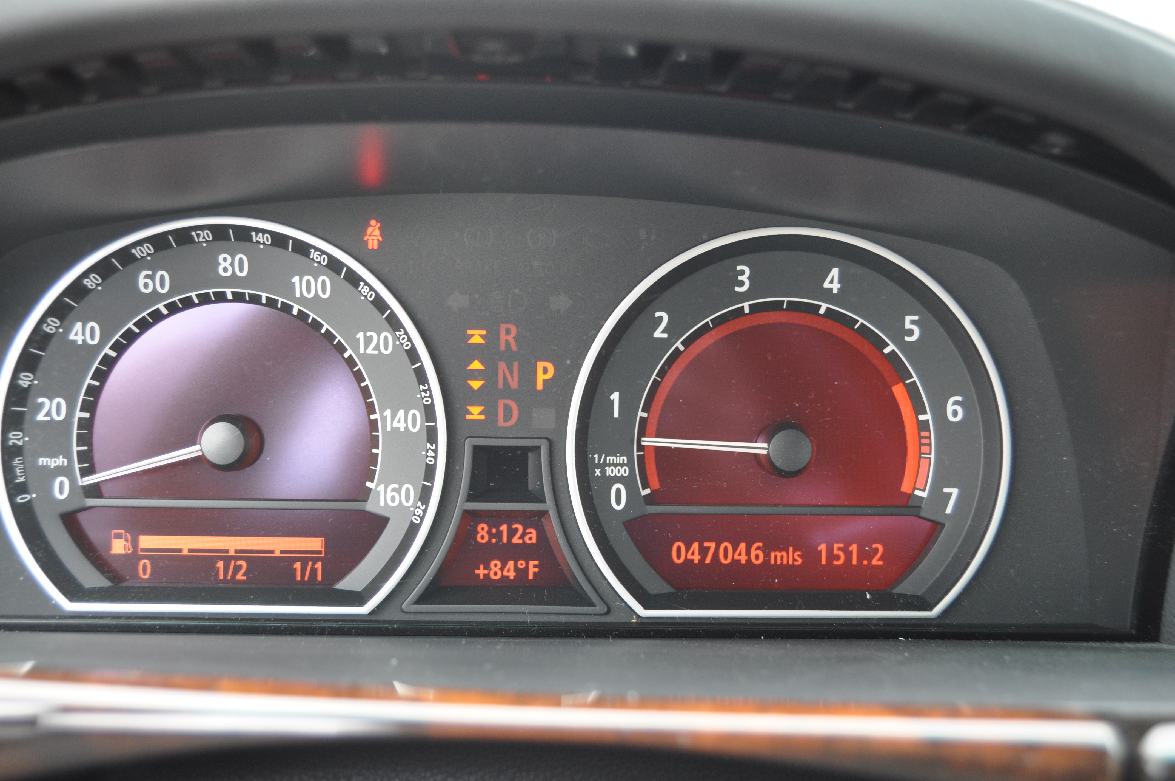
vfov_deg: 31.8
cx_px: 588
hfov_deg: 46.4
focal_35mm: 42
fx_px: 1369
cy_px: 390
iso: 500
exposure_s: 1/60
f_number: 4
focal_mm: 28
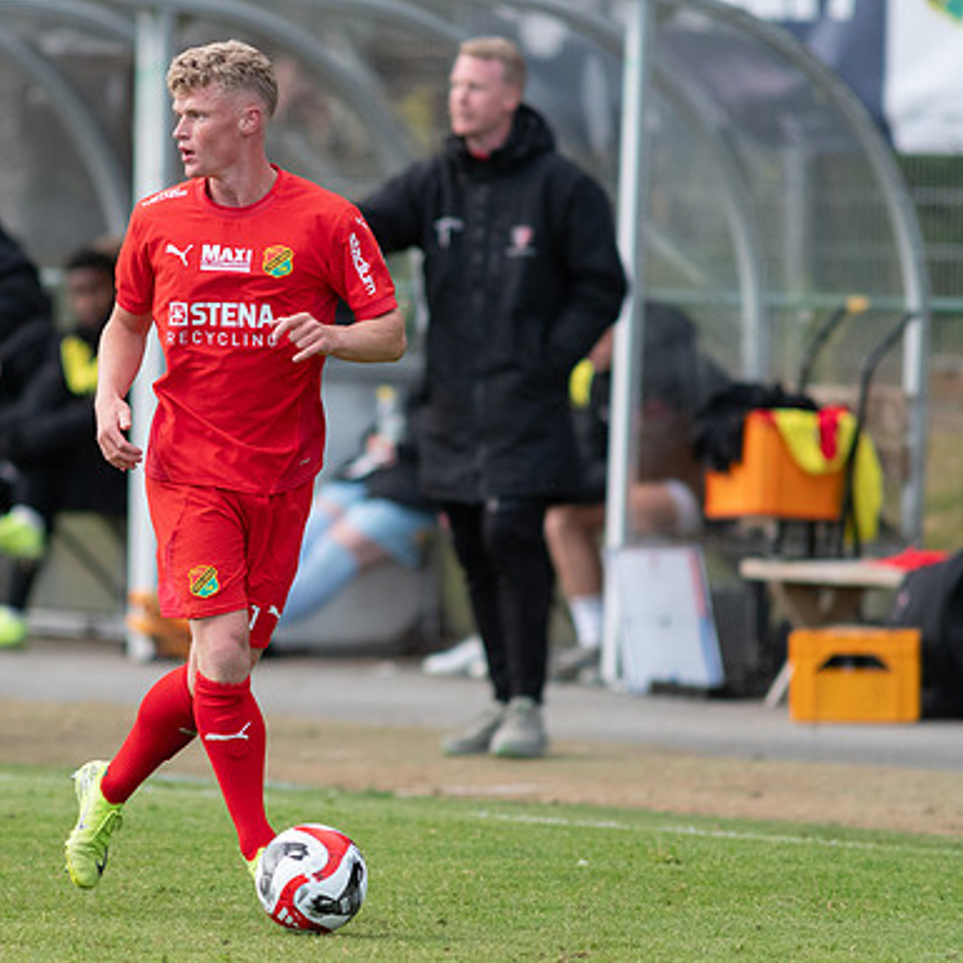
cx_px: 240
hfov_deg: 3.0
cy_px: 482
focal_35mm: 577
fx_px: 18161
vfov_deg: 3.0
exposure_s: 1/1250
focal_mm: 300
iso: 1000
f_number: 3.2
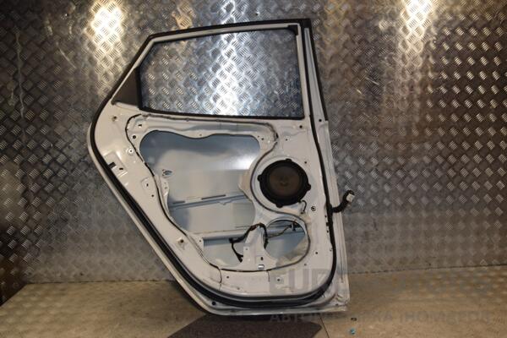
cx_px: 254
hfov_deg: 59.5
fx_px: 444
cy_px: 169
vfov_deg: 41.7
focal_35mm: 32
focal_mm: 21
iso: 800
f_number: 13
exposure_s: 1/200
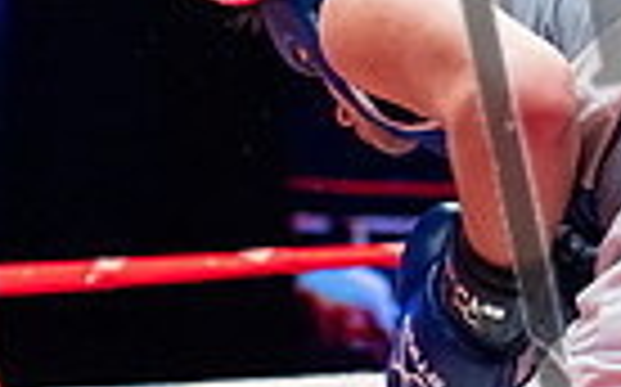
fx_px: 3619
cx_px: 428
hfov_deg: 9.8
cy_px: -187
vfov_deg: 6.1
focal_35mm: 214
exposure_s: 1/1000
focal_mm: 50
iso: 4000
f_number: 2.8
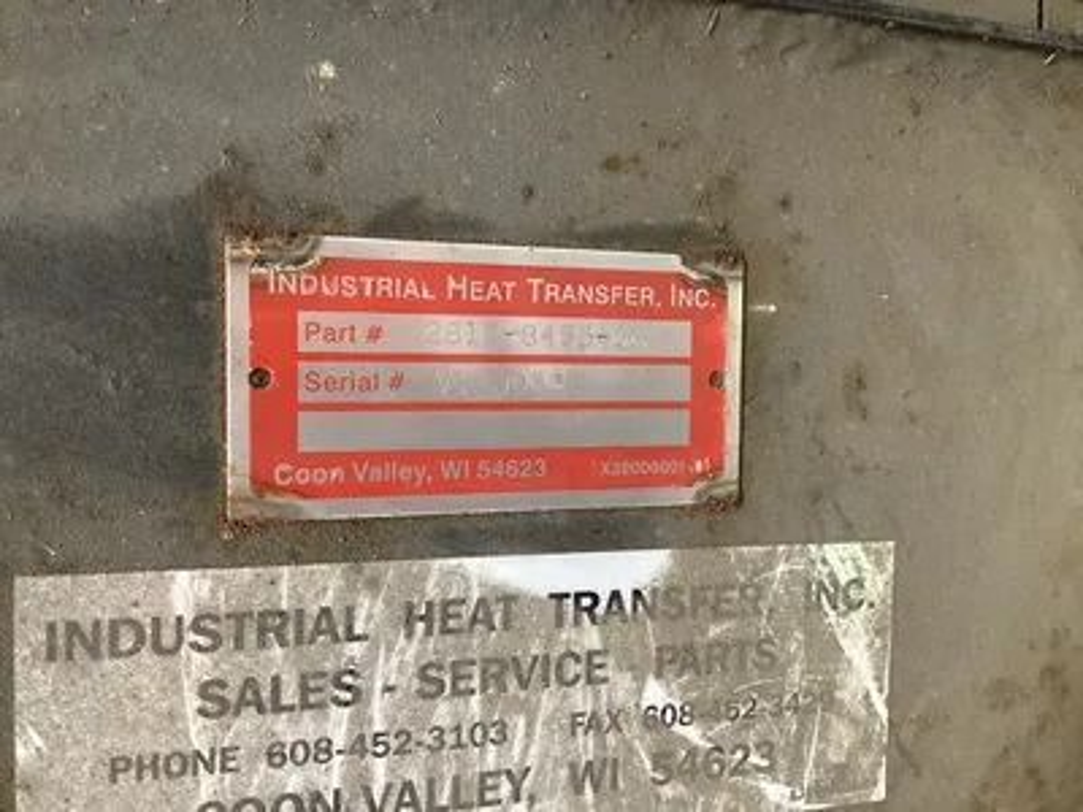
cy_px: 406
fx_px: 970
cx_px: 542
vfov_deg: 45.4
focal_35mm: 31
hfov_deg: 58.4
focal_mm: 3.3
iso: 320
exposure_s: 1/25
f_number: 2.4
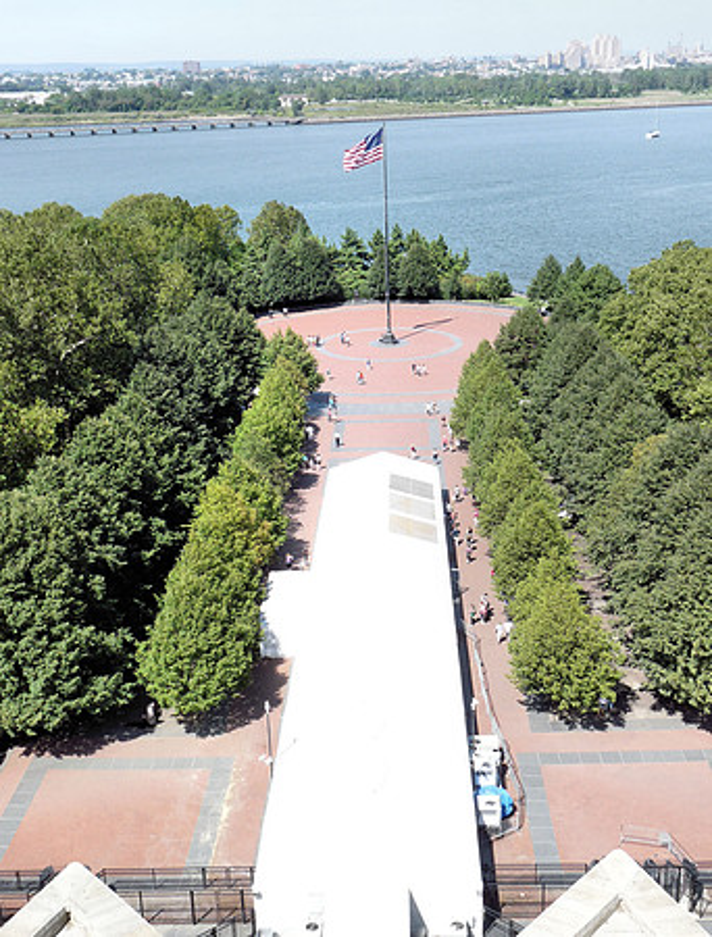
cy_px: 468
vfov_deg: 47.7
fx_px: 1061
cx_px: 356
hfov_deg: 37.1
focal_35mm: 39
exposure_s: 1/250
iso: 100
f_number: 5
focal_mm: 6.9
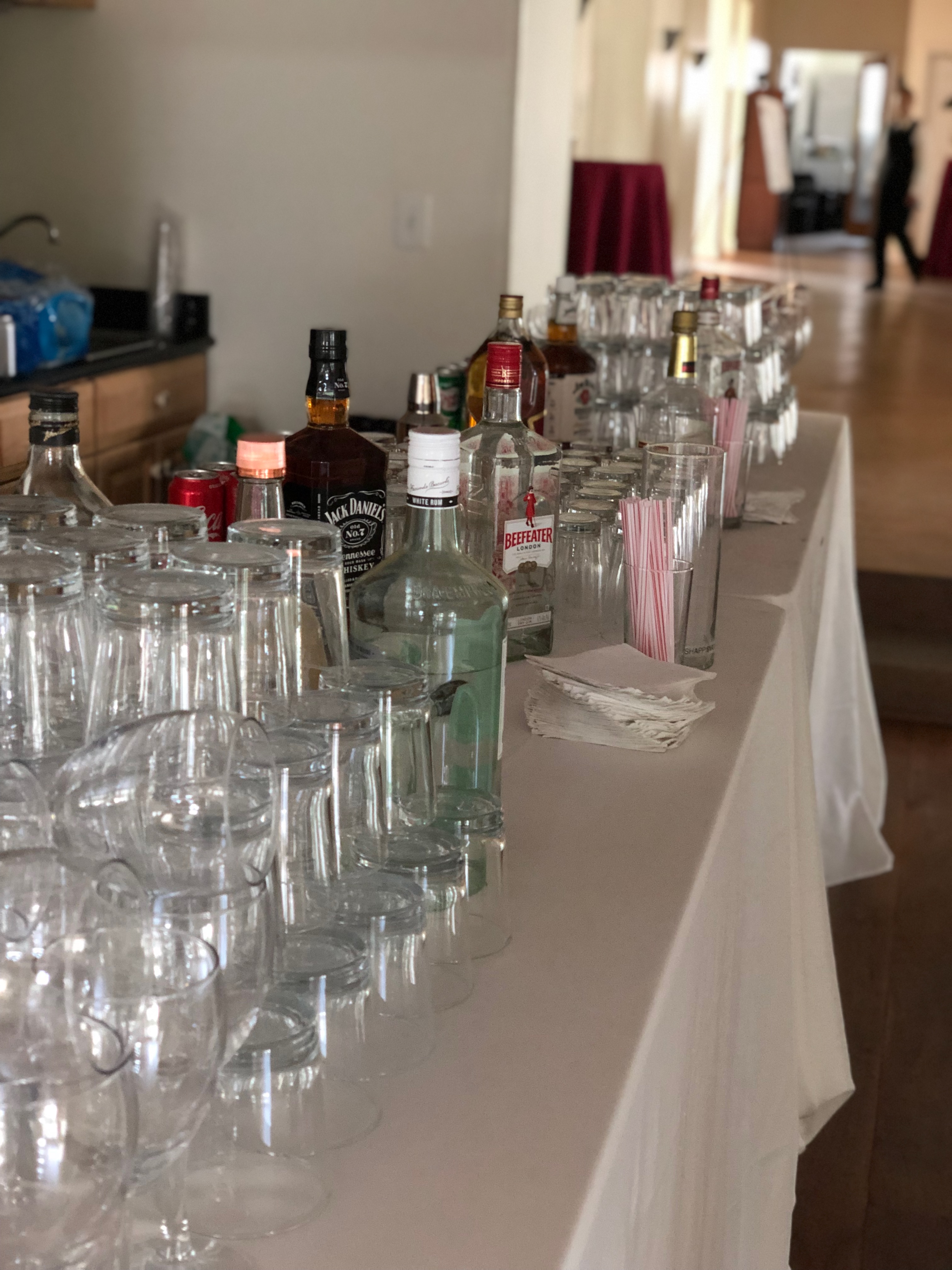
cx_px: 476
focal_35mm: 52
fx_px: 1907
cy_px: 635
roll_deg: -2.4
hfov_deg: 28.0
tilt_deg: -14.0
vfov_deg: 36.8
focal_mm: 6
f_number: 2.4
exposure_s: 1/8
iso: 200
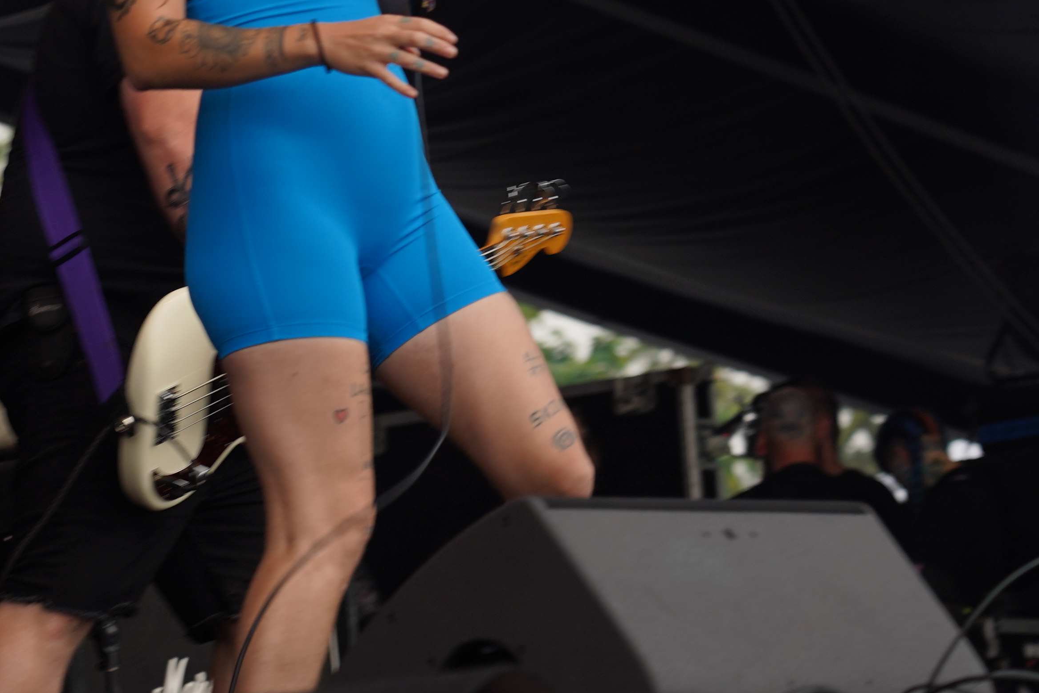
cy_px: 182
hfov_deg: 7.6
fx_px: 7793
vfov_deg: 5.1
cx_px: 67
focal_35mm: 270
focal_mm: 105
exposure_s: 1/200
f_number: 5
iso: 100
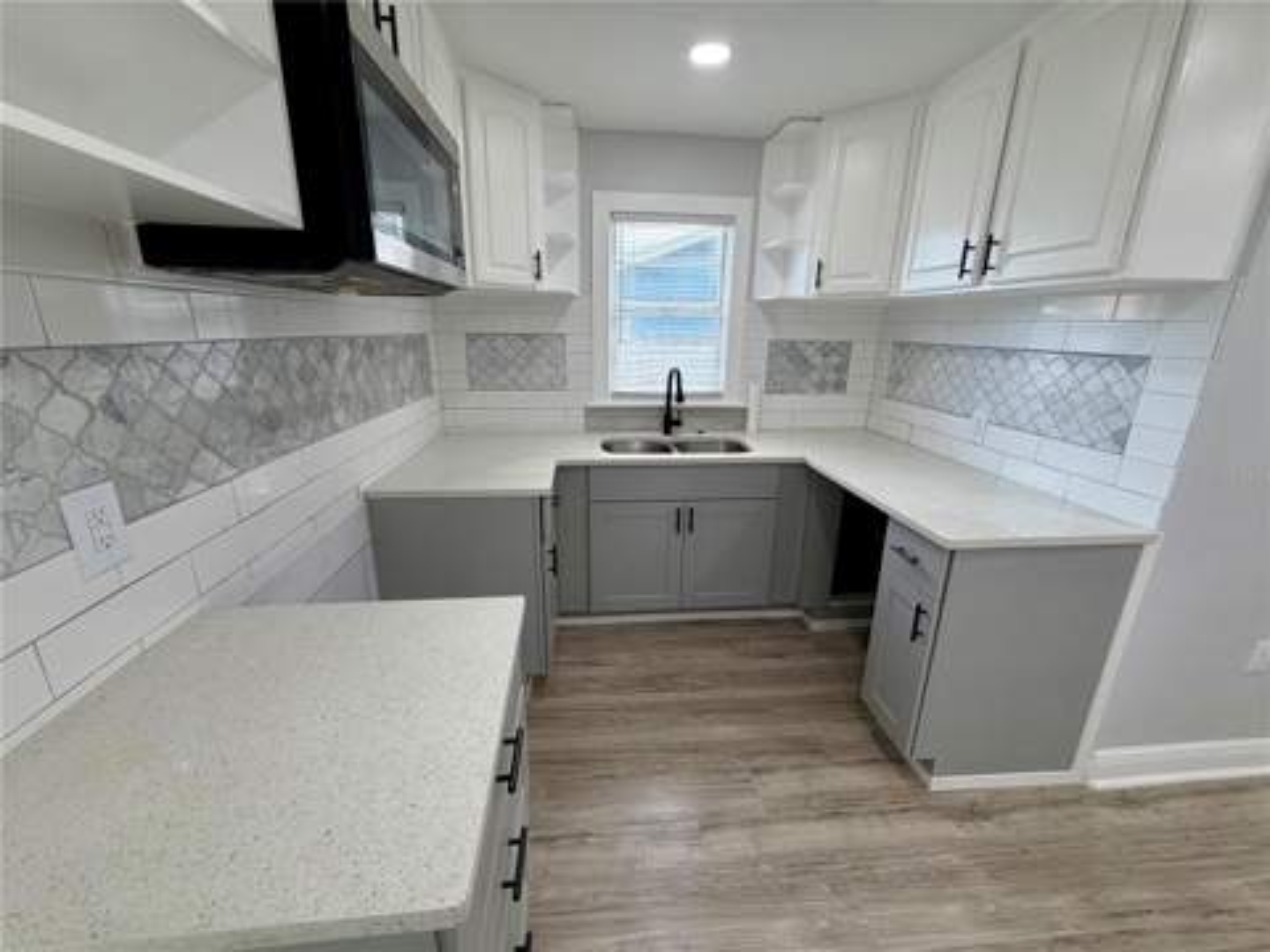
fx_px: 514
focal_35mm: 14
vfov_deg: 85.7
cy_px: 476
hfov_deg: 102.1
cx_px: 635
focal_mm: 2.22
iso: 125
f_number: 2.2
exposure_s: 1/120
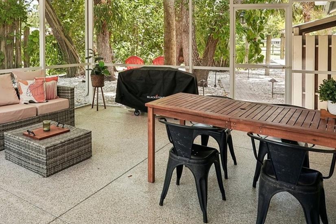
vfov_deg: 40.1
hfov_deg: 57.7
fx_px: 289
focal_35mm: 31
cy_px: 37
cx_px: 91
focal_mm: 16
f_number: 8
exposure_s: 1/50
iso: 400
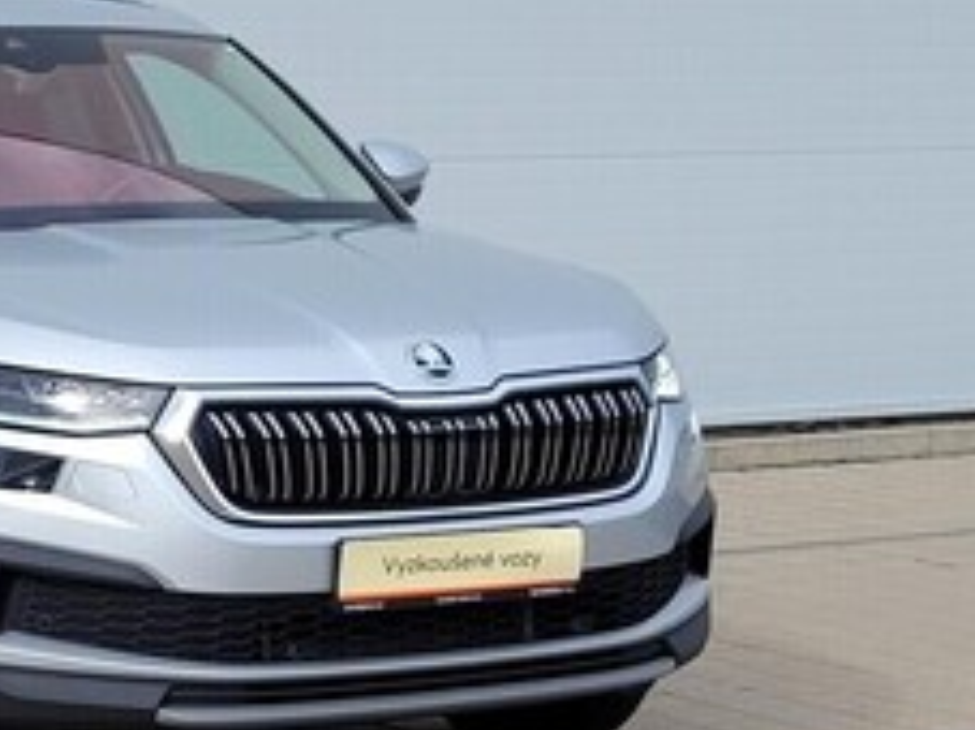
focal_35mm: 63
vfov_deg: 23.2
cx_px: 34
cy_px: 419
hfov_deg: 29.1
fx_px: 1774
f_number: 1.8
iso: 40
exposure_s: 1/1645
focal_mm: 5.4
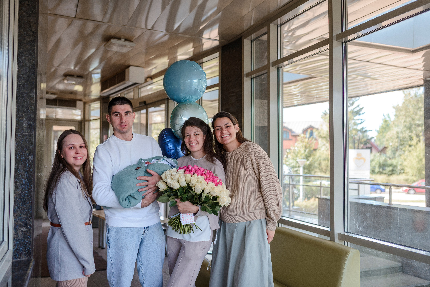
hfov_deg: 54.4
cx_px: 215
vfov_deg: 37.9
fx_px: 418
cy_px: 144
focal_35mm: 35
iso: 320
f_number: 2.5
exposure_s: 1/500
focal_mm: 35
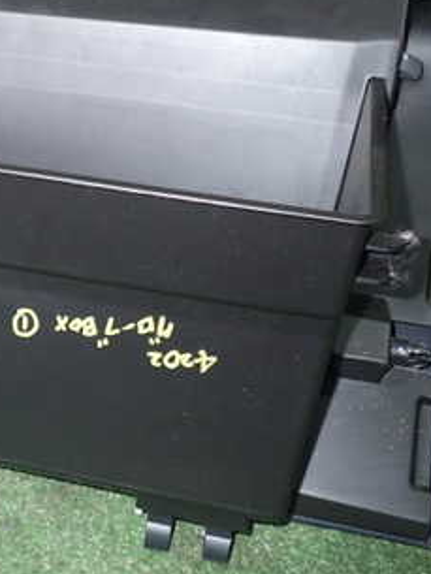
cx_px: -6
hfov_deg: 23.7
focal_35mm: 59
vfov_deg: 32.5
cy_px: 216
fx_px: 979
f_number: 2.3
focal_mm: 5.4
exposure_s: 1/30
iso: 200
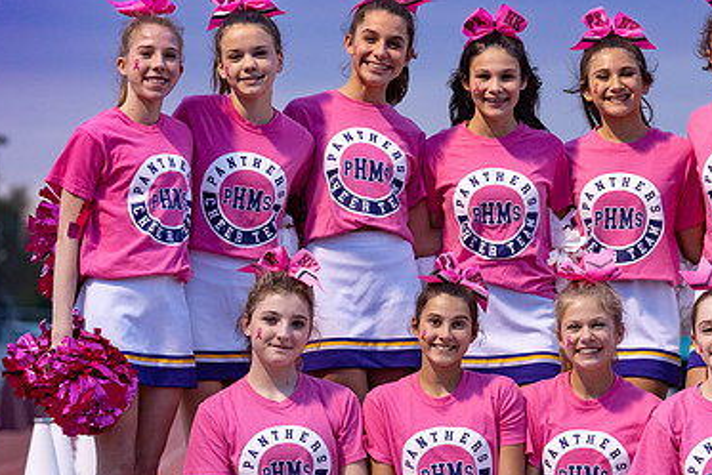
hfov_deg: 8.8
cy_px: 251
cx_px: 503
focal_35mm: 233
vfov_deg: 5.9
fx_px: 4610
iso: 1250
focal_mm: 128
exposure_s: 1/320
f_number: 4
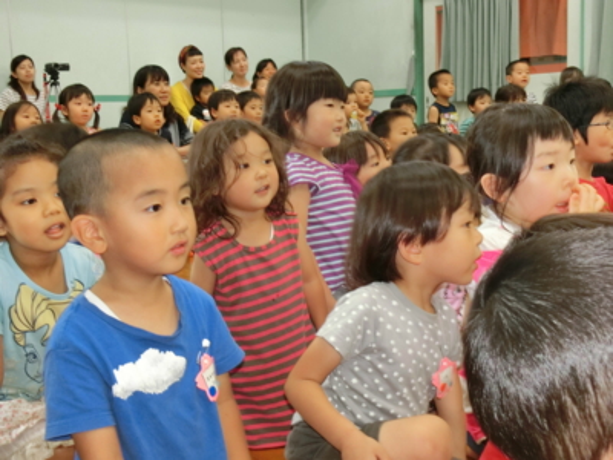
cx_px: 306
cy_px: 230
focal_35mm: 45
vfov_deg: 32.2
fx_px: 797
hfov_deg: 42.1
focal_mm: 8
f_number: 4.4
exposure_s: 1/20
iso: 400
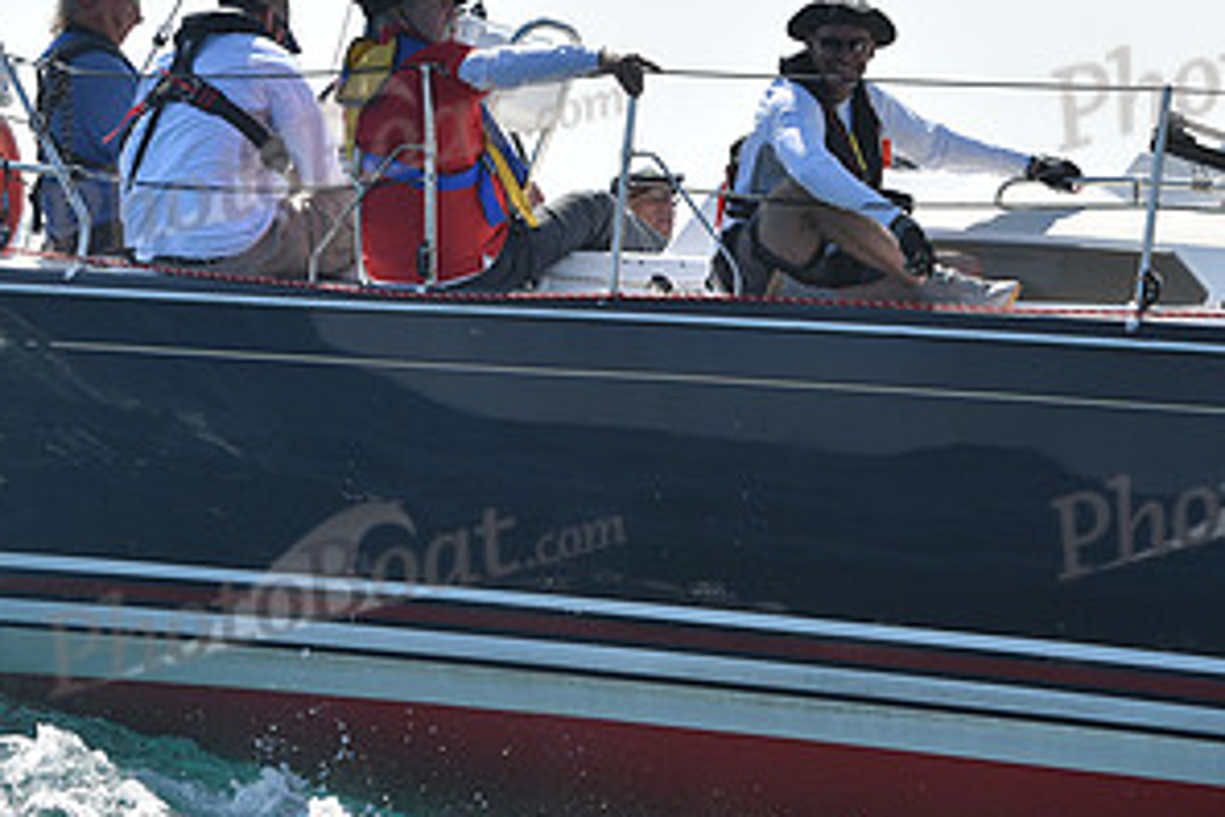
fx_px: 8098
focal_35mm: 238
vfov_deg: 5.8
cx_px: 841
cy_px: 316
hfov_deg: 8.6
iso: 250
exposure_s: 1/1600
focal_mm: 122
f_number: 5
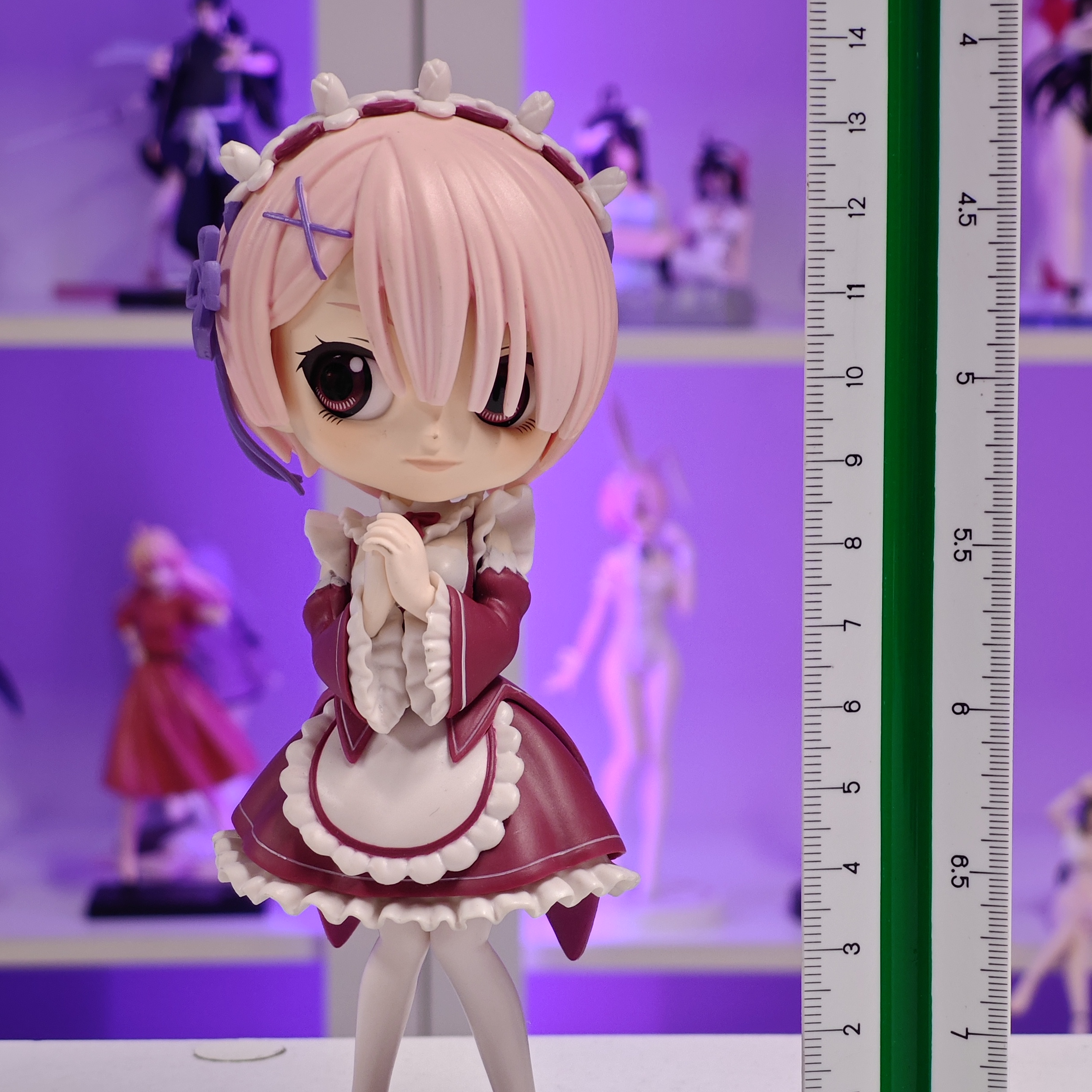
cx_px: 549
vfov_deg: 18.3
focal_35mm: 95
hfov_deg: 18.3
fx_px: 3391
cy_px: 687
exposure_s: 1/21
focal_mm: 7.48
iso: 400
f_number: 2.4
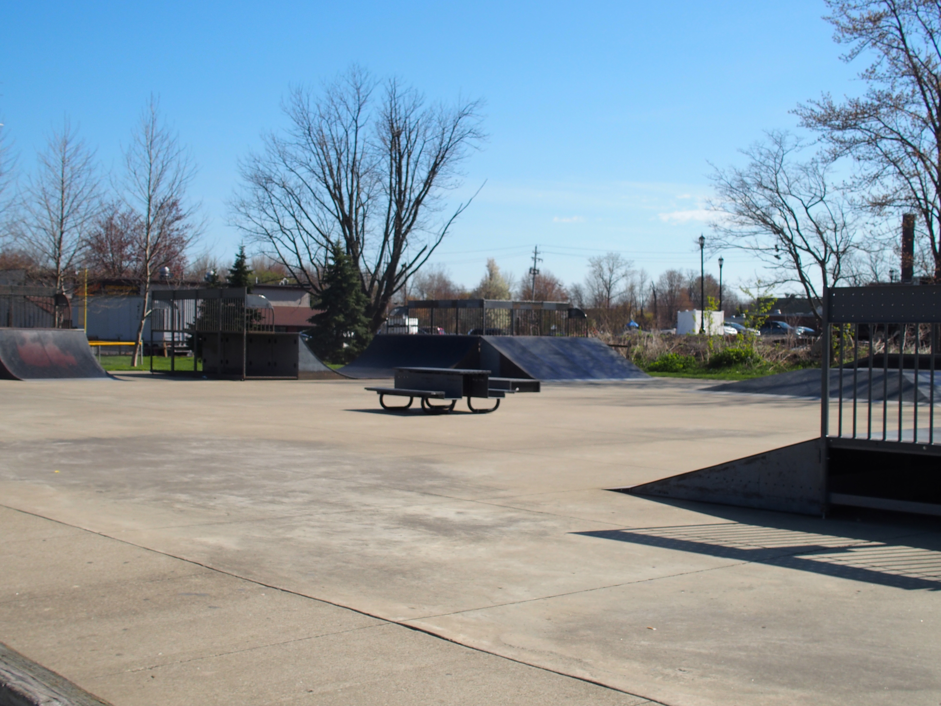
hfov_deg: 41.2
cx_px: 470
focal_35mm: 46
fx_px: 1250
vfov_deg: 31.5
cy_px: 353
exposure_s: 1/640
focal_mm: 9.8
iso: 100
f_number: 5
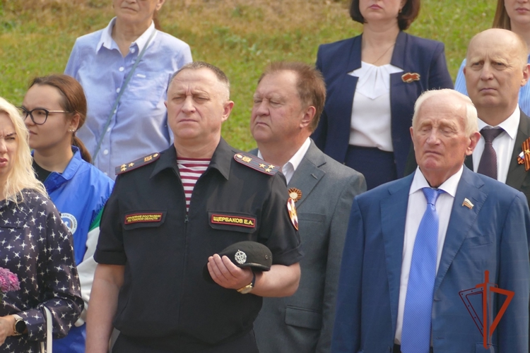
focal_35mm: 800
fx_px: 11777
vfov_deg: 1.7
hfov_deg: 2.6
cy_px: 176
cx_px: 265
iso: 125
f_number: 4
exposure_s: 1/500
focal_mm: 146
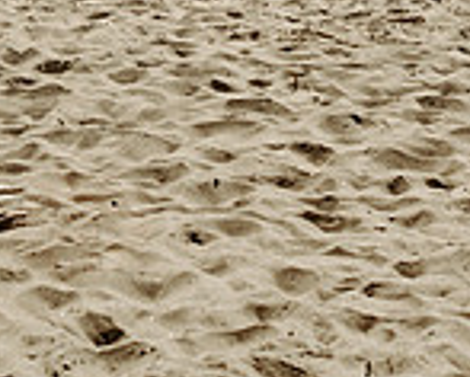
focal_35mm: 139
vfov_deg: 10.6
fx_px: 1936
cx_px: 177
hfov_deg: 13.8
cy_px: -228
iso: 100
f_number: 4
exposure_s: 1/2500
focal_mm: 35
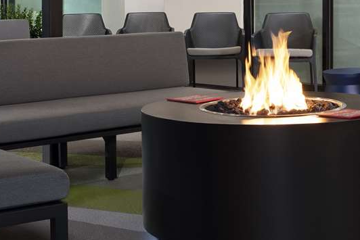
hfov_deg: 21.8
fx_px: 930
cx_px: 238
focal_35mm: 93
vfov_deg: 14.5
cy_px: 19
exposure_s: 1/1.43
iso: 400
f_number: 8
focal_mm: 33
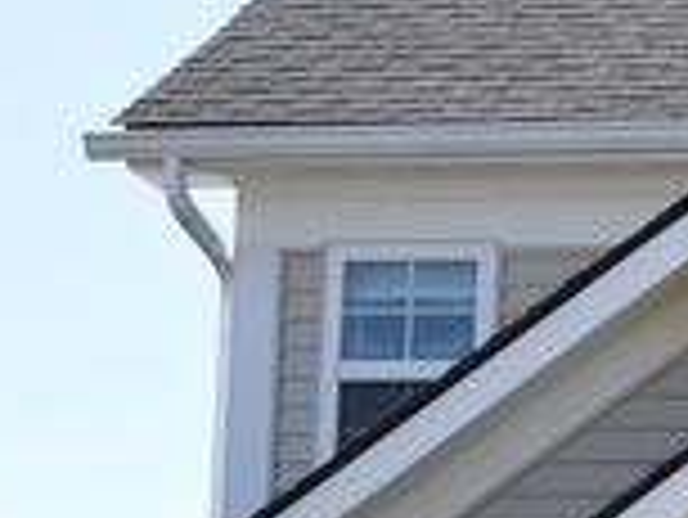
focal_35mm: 308
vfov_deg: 4.8
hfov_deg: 6.1
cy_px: 705
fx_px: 6126
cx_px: 1673
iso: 200
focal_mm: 32
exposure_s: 1/320
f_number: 9
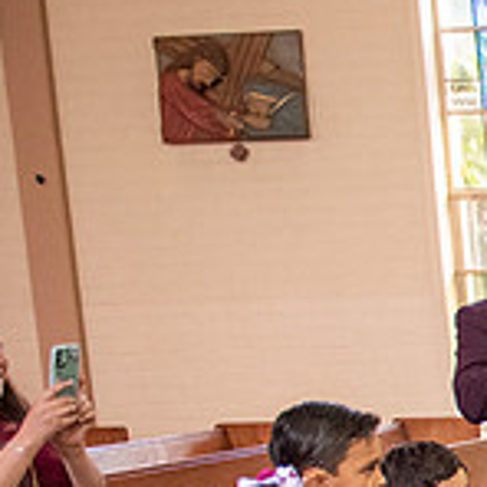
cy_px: 591
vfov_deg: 16.5
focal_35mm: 101
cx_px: 1169
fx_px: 1608
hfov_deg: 13.0
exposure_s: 1/250
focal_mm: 24
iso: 2000
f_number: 2.8
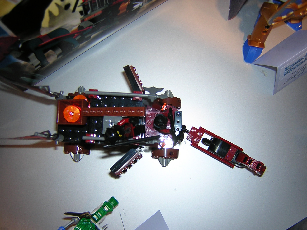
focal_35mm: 36
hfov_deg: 51.4
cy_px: 115
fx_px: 319
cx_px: 154
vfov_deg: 39.7
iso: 100
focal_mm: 4.7
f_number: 2.6
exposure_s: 1/60.1
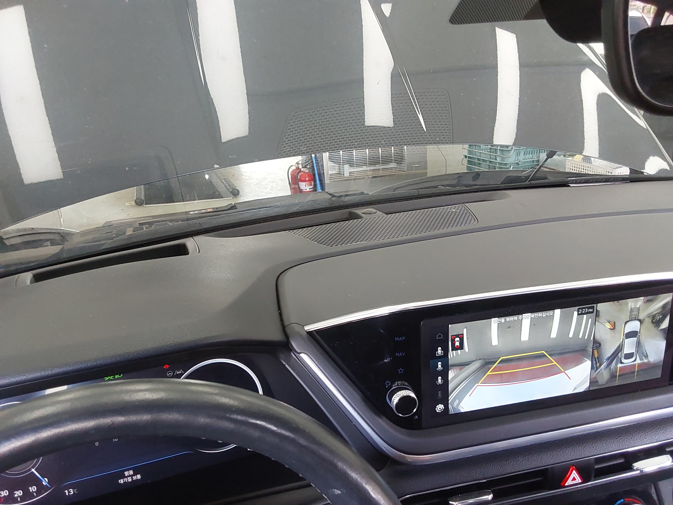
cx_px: 336
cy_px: 252
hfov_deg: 63.4
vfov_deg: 49.7
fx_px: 544
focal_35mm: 28
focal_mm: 2.91
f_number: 1.9
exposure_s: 1/60
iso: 320
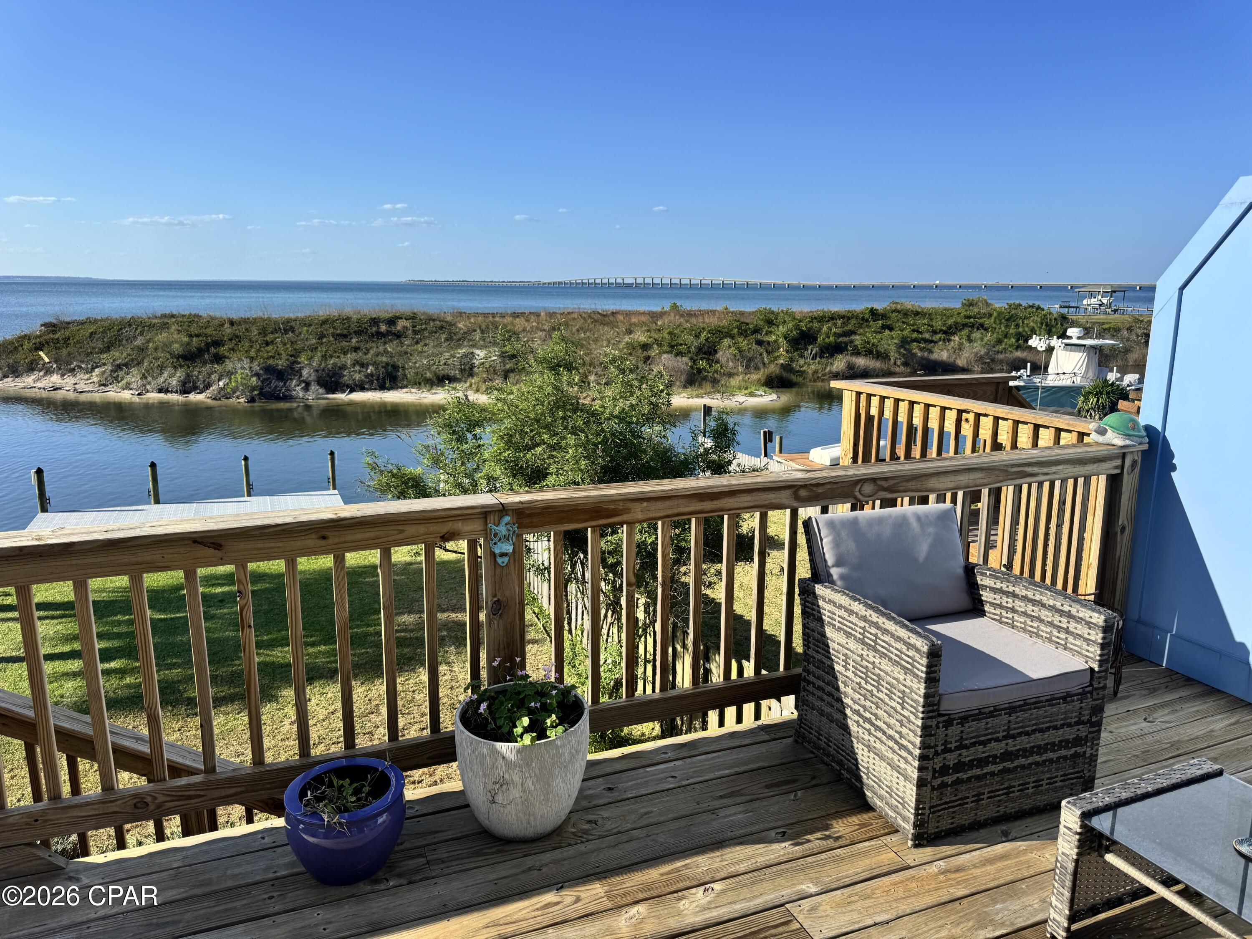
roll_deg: -0.7
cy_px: 470
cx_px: 626
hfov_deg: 71.6
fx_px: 868
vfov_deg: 56.8
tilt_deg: -11.7
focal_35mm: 24
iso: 80
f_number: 1.78
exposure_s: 1/3597
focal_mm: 6.76
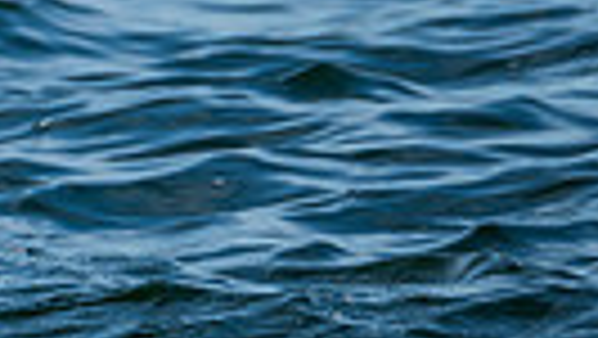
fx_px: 29019
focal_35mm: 1829
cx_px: -499
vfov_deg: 0.7
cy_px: -507
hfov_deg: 1.2
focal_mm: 400
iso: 100
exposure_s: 1/500
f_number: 8
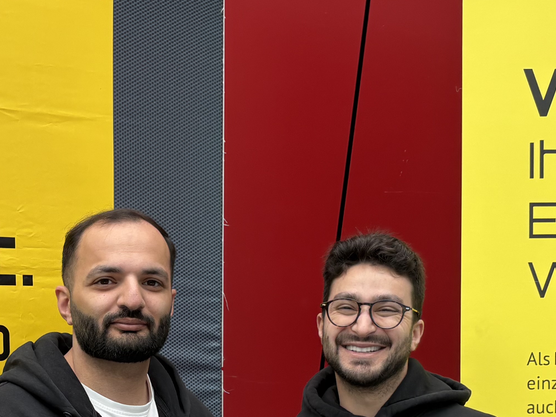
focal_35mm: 74
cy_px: 435
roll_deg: +1.9
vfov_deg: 19.2
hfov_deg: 26.1
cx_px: 159
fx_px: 1189
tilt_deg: -3.5
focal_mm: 5.96
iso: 64
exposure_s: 1/121
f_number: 1.6
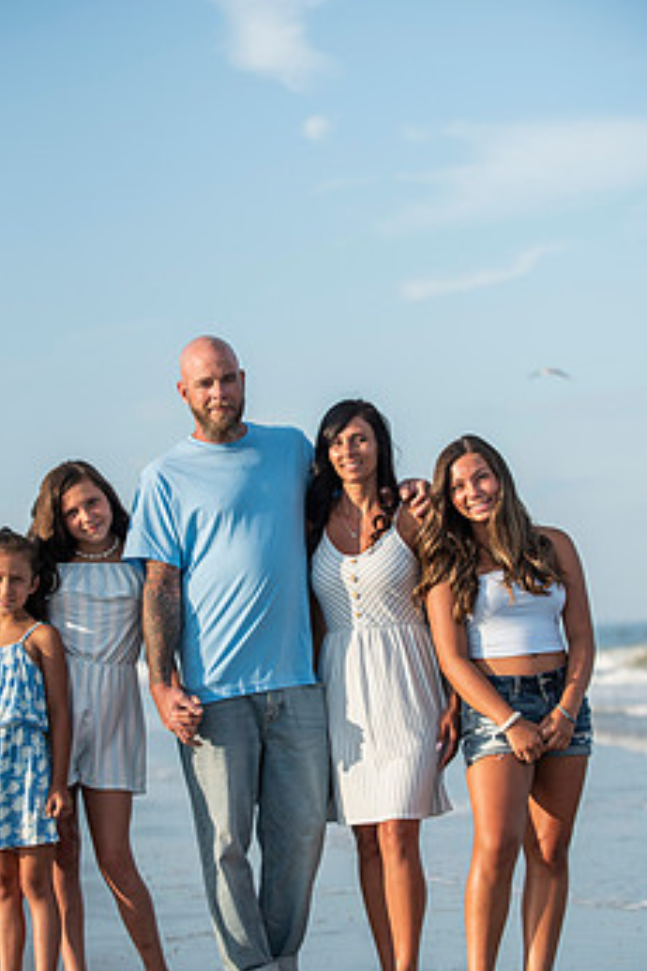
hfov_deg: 12.8
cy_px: 546
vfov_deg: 19.1
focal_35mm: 107
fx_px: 2884
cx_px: 295
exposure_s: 1/4000
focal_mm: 82
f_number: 3.2
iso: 250
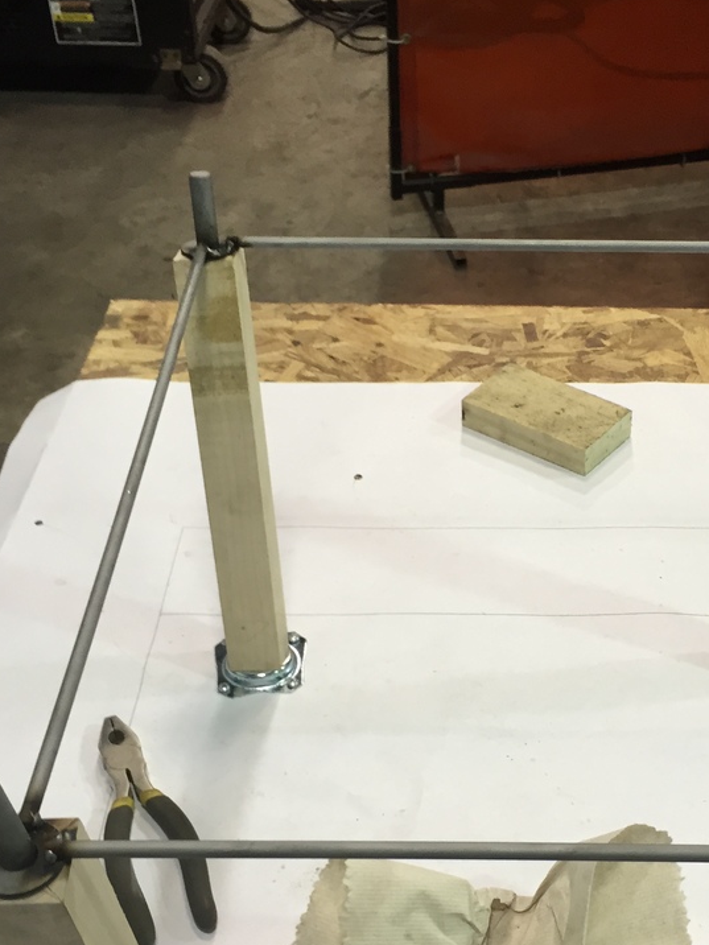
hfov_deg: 26.7
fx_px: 1475
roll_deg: -0.1
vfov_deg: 35.3
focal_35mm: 54
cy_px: 609
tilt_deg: -41.9
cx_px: 527
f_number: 2.2
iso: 64
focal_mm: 4.15
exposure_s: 1/30
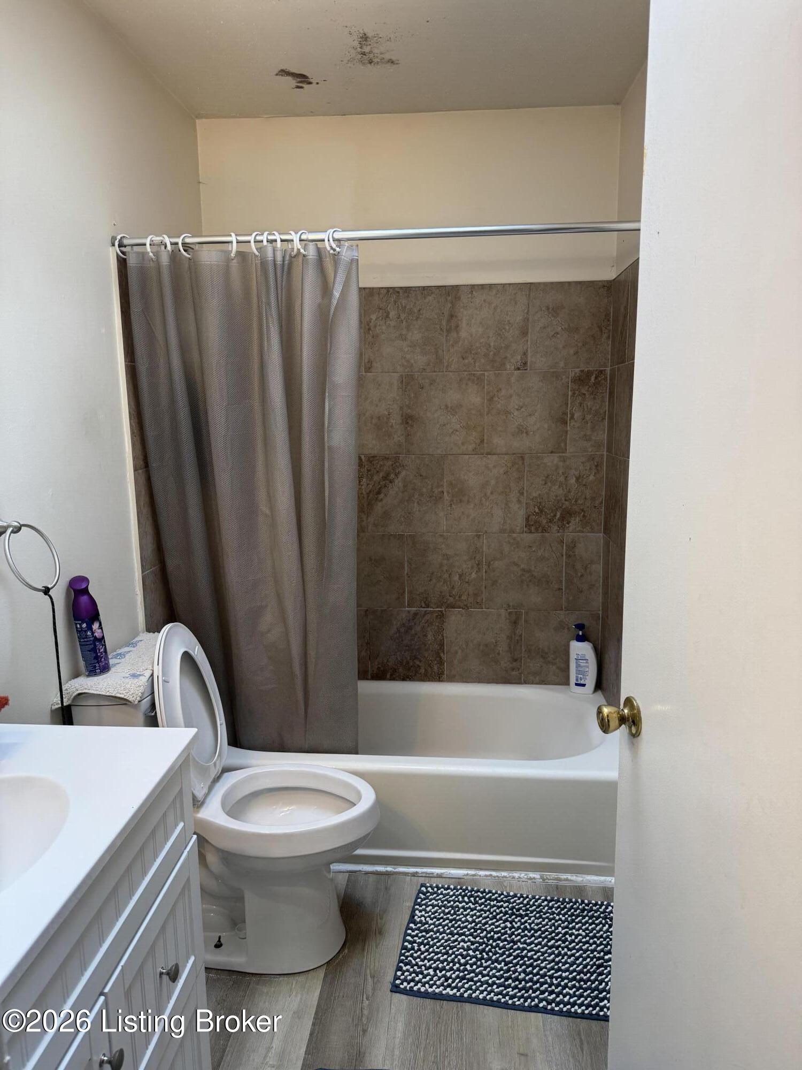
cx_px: 401
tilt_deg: -9.2
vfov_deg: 71.6
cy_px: 535
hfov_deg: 56.8
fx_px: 741
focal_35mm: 24
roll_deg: +1.0
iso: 125
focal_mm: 6.76
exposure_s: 1/120
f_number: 1.78
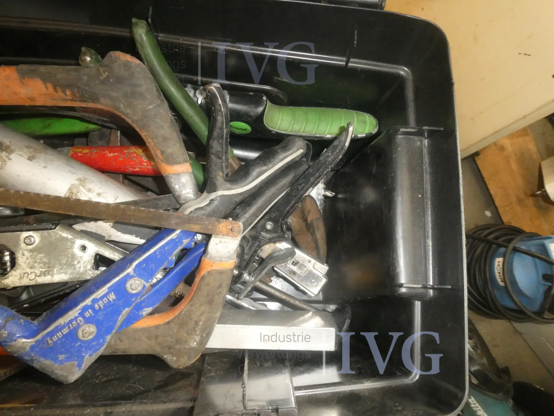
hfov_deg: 71.6
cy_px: 208
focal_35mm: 24
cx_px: 277
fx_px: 384
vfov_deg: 56.8
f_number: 3.3
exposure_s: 1/60
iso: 800
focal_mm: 4.3
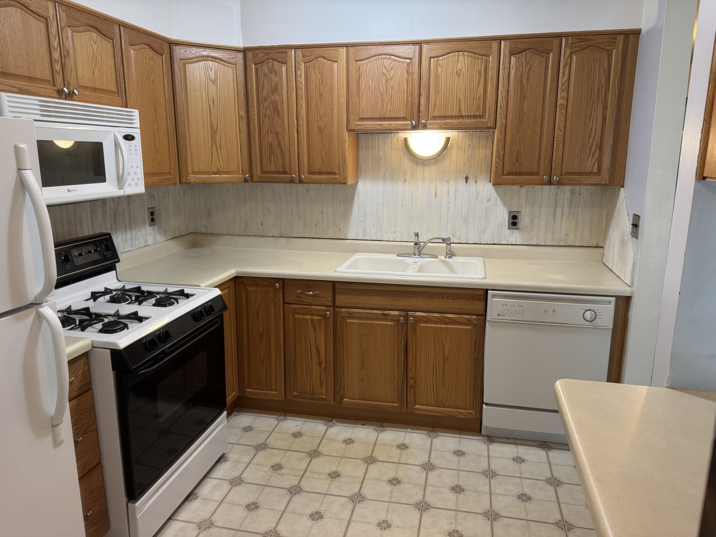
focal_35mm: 24
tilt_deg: -13.2
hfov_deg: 71.6
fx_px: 496
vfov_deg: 56.8
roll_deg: -0.5
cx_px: 358
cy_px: 268
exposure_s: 1/60
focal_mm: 6.76
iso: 160
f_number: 1.78
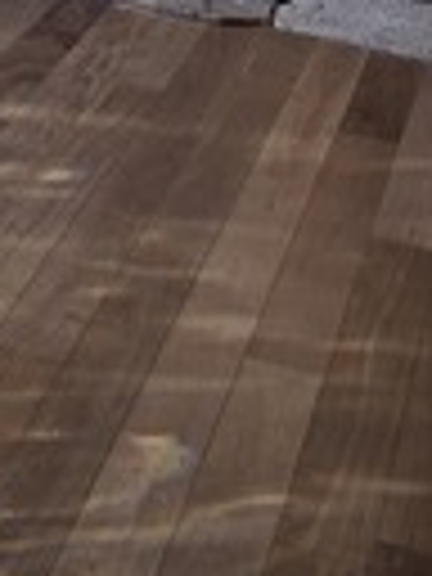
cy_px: -119
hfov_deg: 11.4
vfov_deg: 15.8
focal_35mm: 120
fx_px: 1997
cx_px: -364
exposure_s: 1/577
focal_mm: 5.4
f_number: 1.8
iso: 80
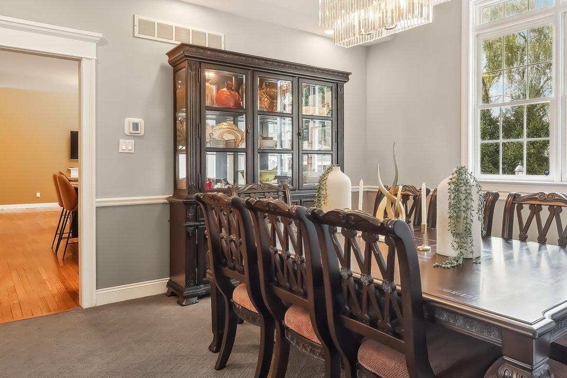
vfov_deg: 49.5
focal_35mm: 26
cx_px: 403
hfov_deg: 66.4
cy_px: 170
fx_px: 409
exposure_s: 1/80
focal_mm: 14
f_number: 8
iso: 500
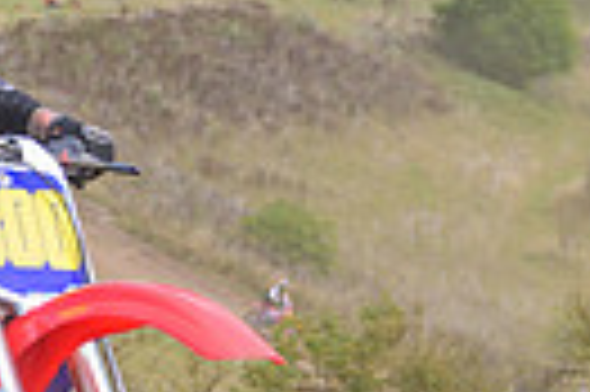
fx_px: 3552
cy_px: 717
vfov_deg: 6.2
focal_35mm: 217
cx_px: -238
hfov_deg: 9.3
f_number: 4
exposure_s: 1/320
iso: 50
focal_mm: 24
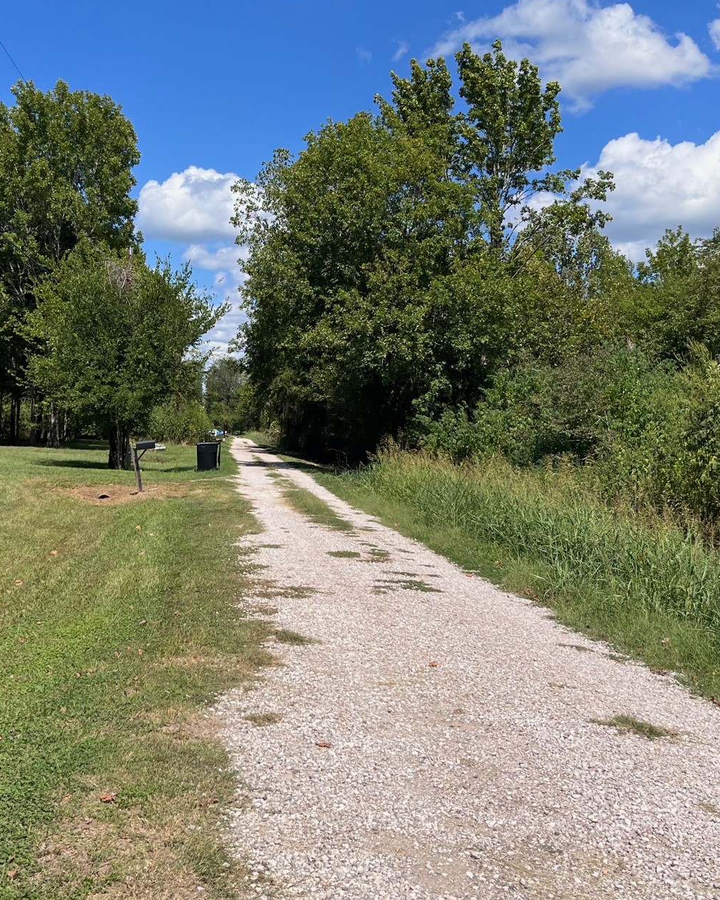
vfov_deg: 44.8
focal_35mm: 41
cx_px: 227
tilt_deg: -0.1
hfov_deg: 36.0
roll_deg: -2.7
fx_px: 1092
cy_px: 436
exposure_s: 1/4484
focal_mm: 5.1
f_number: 1.6
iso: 50
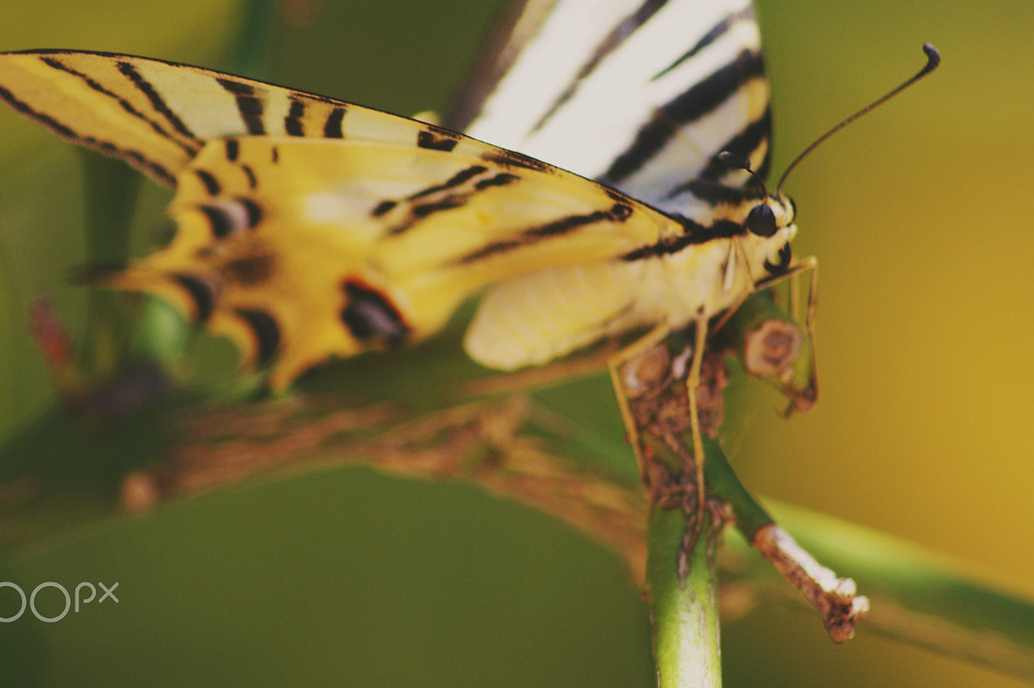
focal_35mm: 612
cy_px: 250
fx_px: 17563
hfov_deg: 3.4
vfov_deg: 2.2
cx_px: 604
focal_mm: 300
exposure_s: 1/320
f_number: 7.1
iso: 200
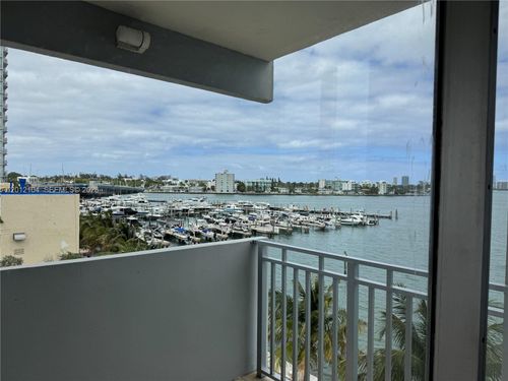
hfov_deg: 71.6
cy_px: 190
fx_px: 352
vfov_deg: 56.8
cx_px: 254
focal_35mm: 24
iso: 80
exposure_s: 1/7092
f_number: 1.78
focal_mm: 6.76
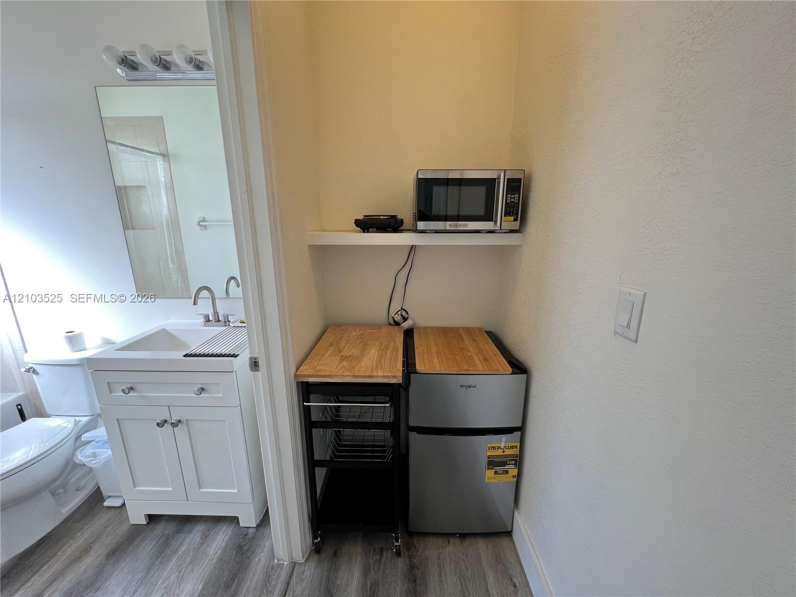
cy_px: 298
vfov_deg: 89.9
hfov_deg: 106.2
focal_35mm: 13
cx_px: 398
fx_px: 299
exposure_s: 1/120
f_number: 1.8
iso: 125
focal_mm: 1.57
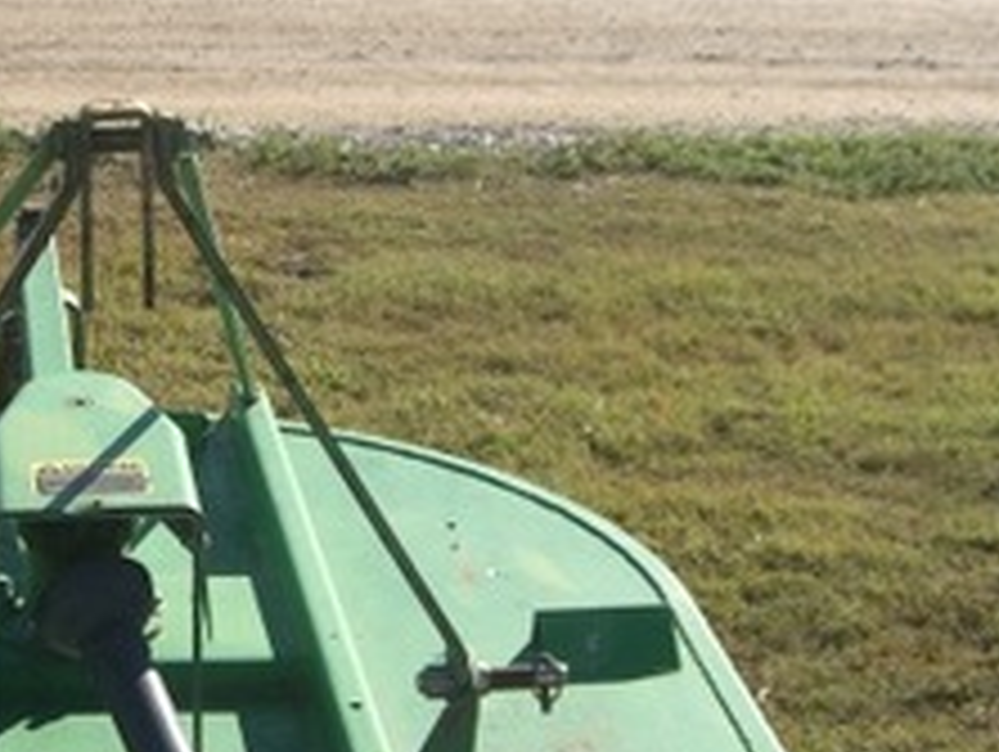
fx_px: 2687
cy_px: 477
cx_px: 112
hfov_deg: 20.7
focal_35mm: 93
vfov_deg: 15.9
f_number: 4
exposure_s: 1/400
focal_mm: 7.9
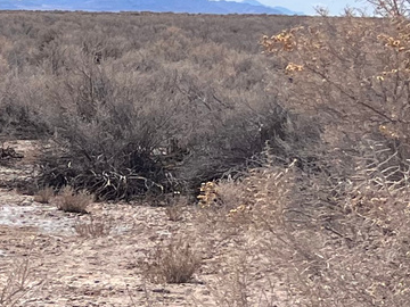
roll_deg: -0.5
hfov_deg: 11.2
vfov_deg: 10.0
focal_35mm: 148
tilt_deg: -4.1
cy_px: 101
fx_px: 1753
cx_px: -567
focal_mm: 5.1
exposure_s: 1/7353
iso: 50
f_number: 1.6
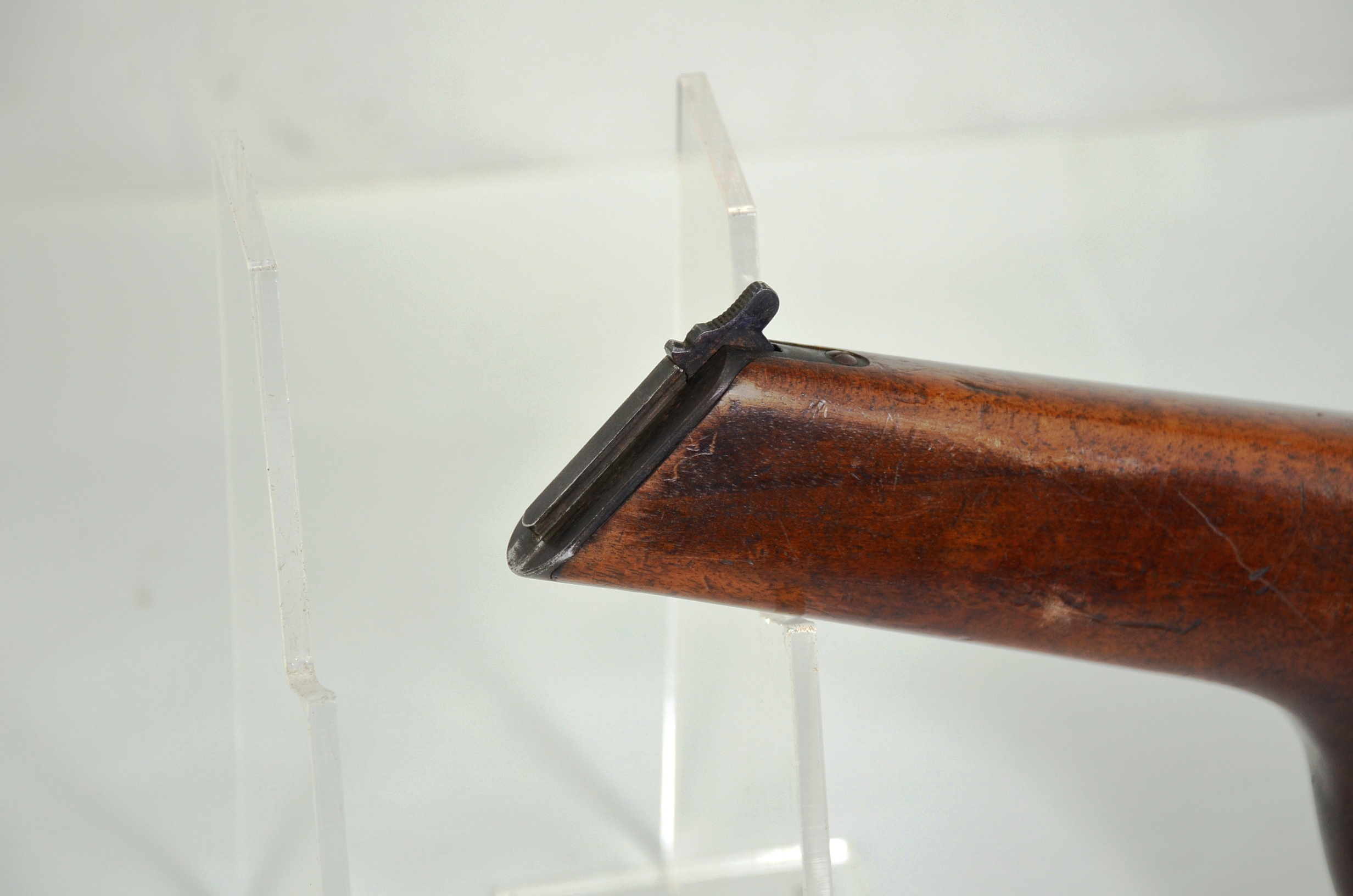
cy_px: 448
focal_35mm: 105
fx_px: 3938
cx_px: 676
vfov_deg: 13.0
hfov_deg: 19.5
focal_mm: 70
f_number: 5.3
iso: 400
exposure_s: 1/320
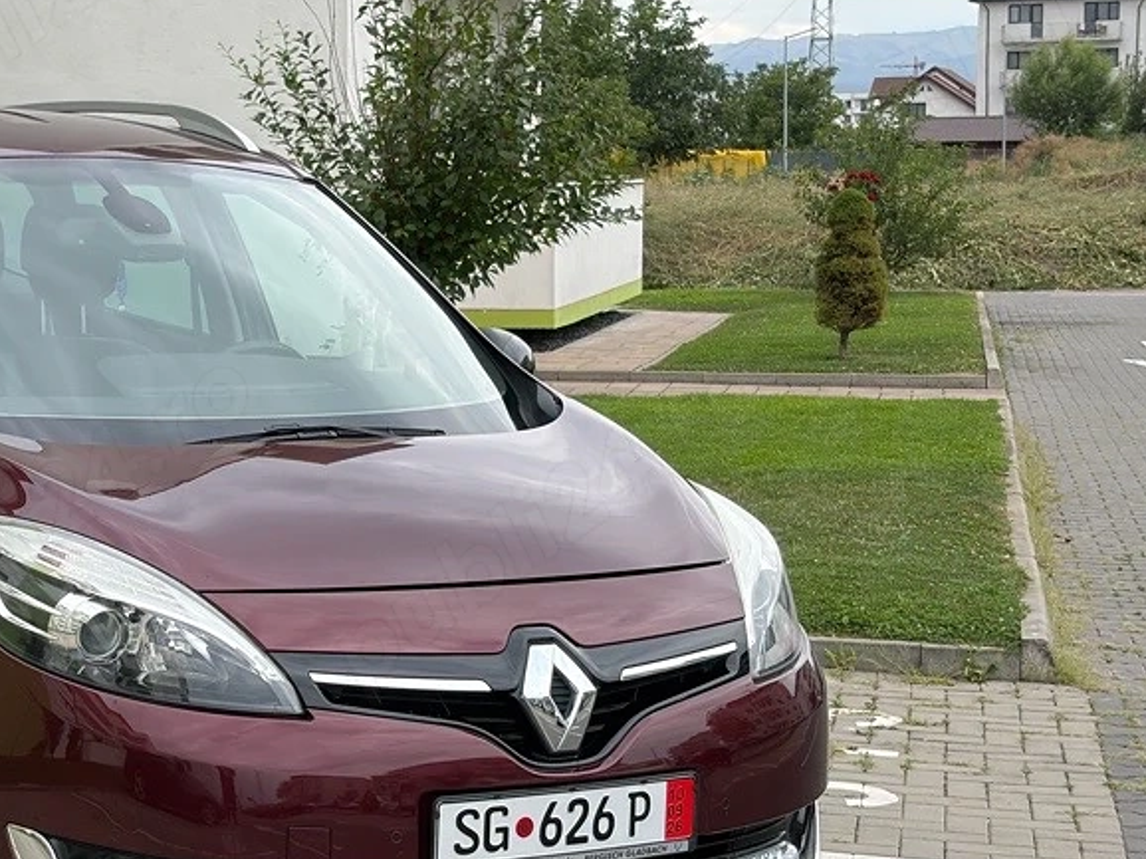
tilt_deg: -7.5
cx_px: 167
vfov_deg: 16.4
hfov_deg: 21.4
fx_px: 2978
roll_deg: +0.0
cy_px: 540
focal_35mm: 90
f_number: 1.6
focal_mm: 5.96
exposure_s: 1/959
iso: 40
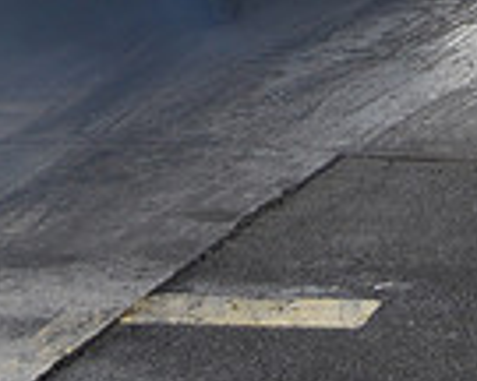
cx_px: 131
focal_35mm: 290
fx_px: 4094
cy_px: -226
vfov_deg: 5.3
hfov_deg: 6.7
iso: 250
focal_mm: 48
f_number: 5.6
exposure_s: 1/1000
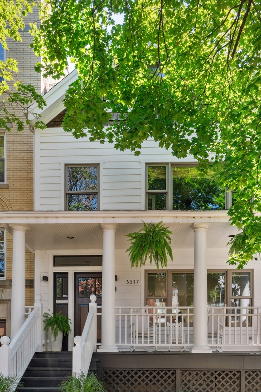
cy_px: 199
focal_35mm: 30
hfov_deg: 43.6
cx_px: 134
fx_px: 326
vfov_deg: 61.9
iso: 320
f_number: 7.1
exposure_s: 1/30
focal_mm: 24
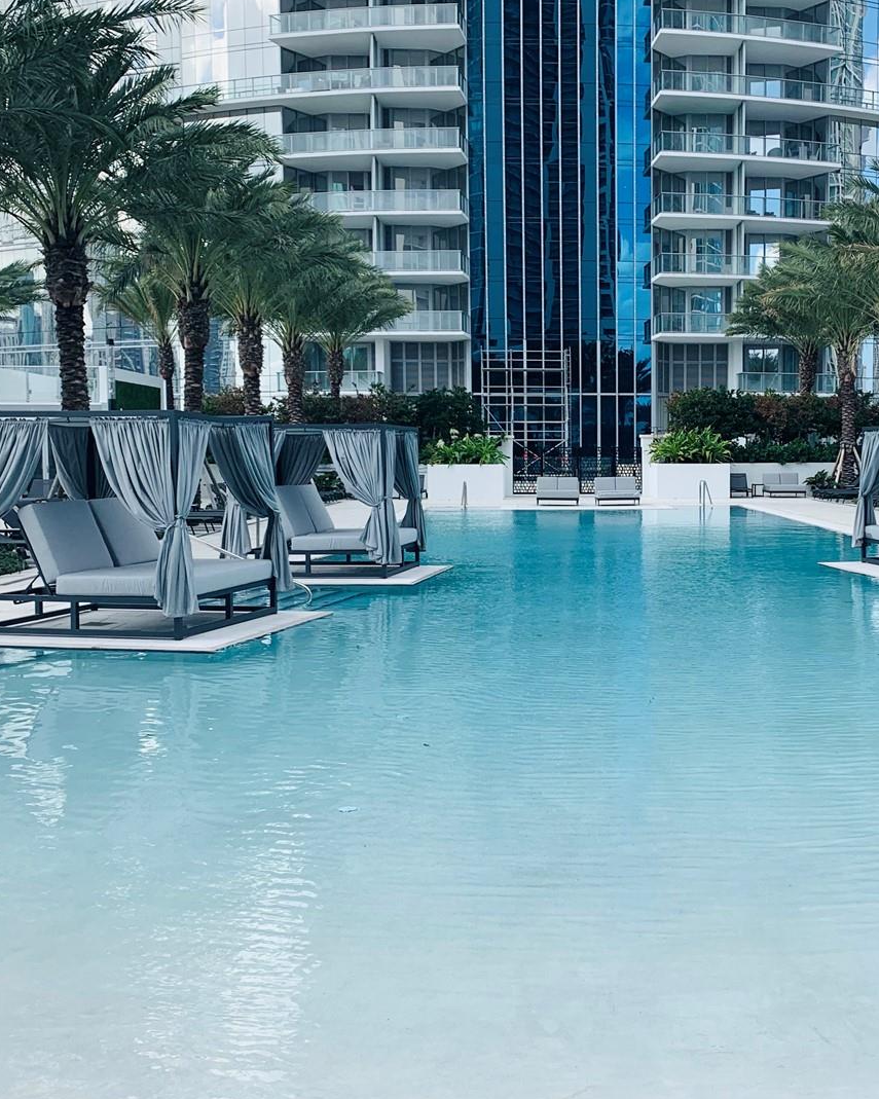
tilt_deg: -2.9
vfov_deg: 47.9
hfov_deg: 38.5
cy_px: 535
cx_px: 618
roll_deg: -0.5
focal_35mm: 38
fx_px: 1236
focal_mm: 4.25
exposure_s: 1/1176
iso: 25
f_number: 1.8
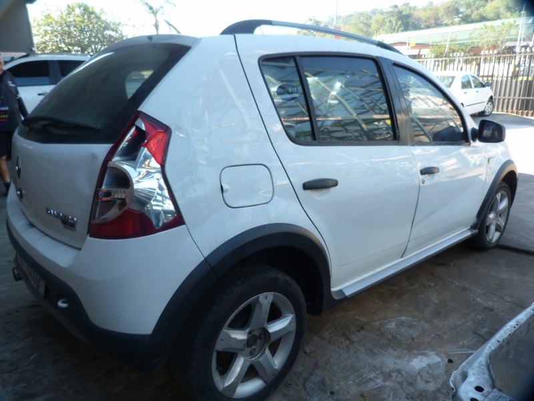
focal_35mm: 25
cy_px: 200
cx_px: 267
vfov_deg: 54.9
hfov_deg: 69.4
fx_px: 386
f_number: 2.8
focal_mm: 4.5
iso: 80
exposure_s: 1/100
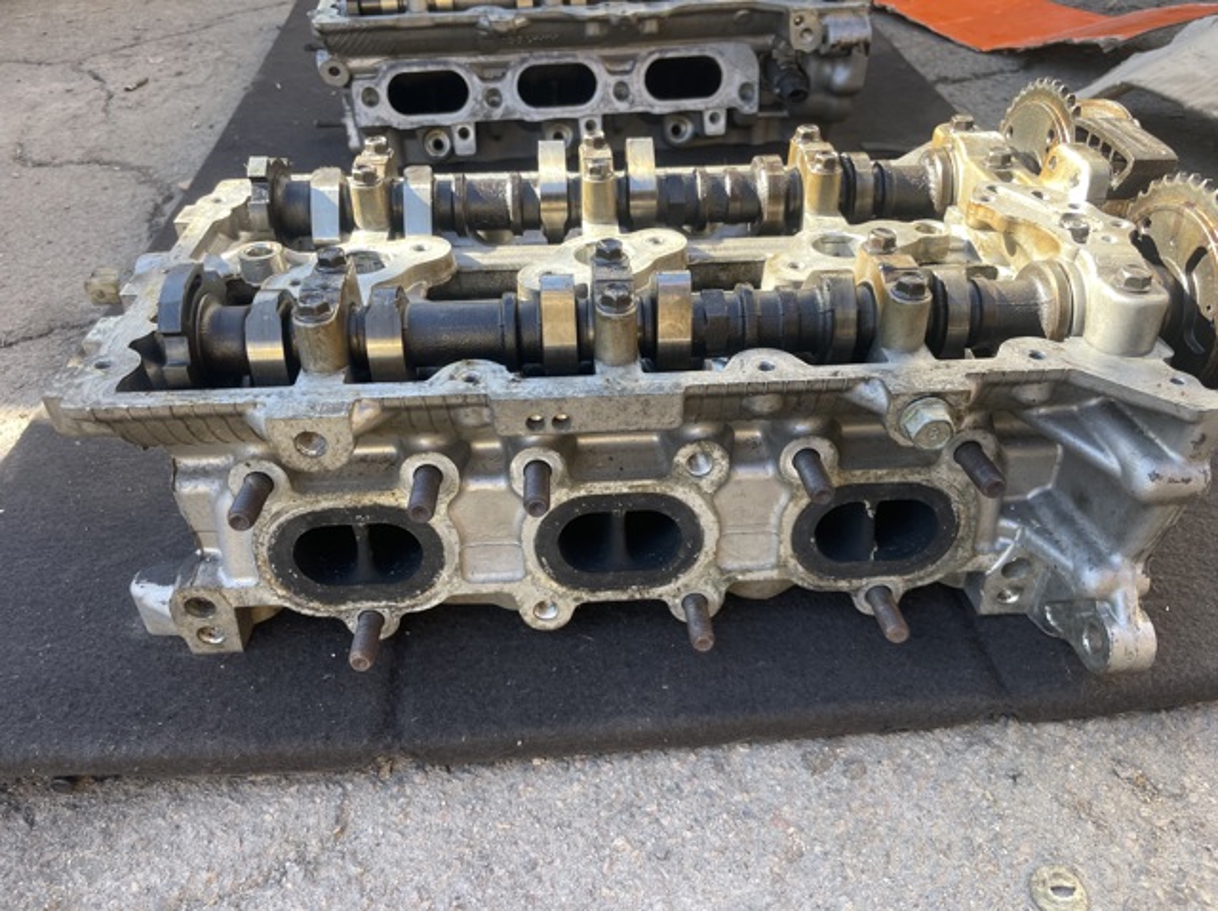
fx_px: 914
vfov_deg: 53.0
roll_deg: +0.8
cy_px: 456
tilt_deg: -38.3
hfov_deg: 67.3
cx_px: 609
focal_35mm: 26
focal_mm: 4.2
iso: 32
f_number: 1.6
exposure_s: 1/172
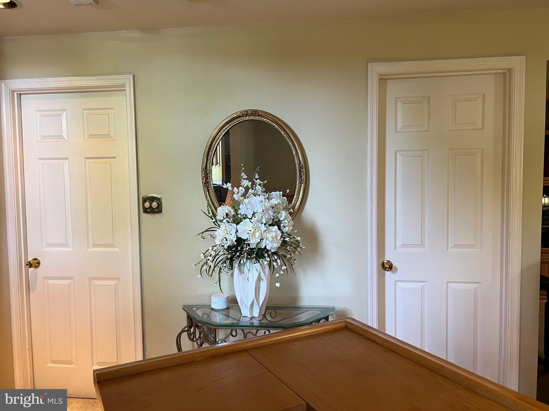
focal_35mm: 26
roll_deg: +0.6
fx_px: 412
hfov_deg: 67.3
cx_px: 274
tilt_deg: -4.4
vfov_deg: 53.1
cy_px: 206
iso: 80
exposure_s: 1/60
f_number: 1.5
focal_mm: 5.7
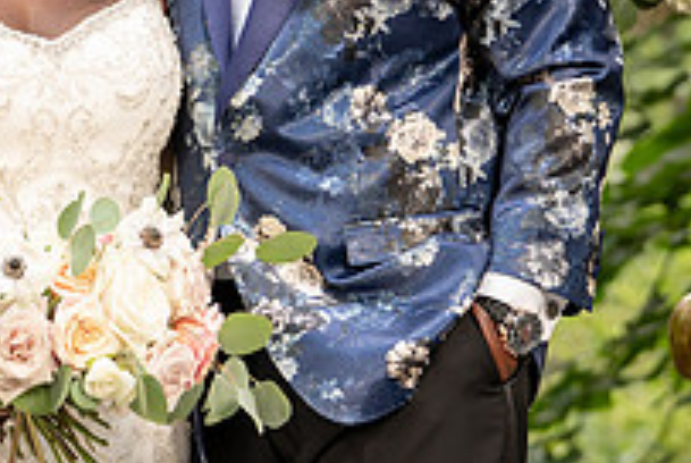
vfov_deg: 4.0
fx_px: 6651
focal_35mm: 346
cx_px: -18
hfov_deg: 5.9
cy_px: 2
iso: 640
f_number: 4
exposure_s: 1/200
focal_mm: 117
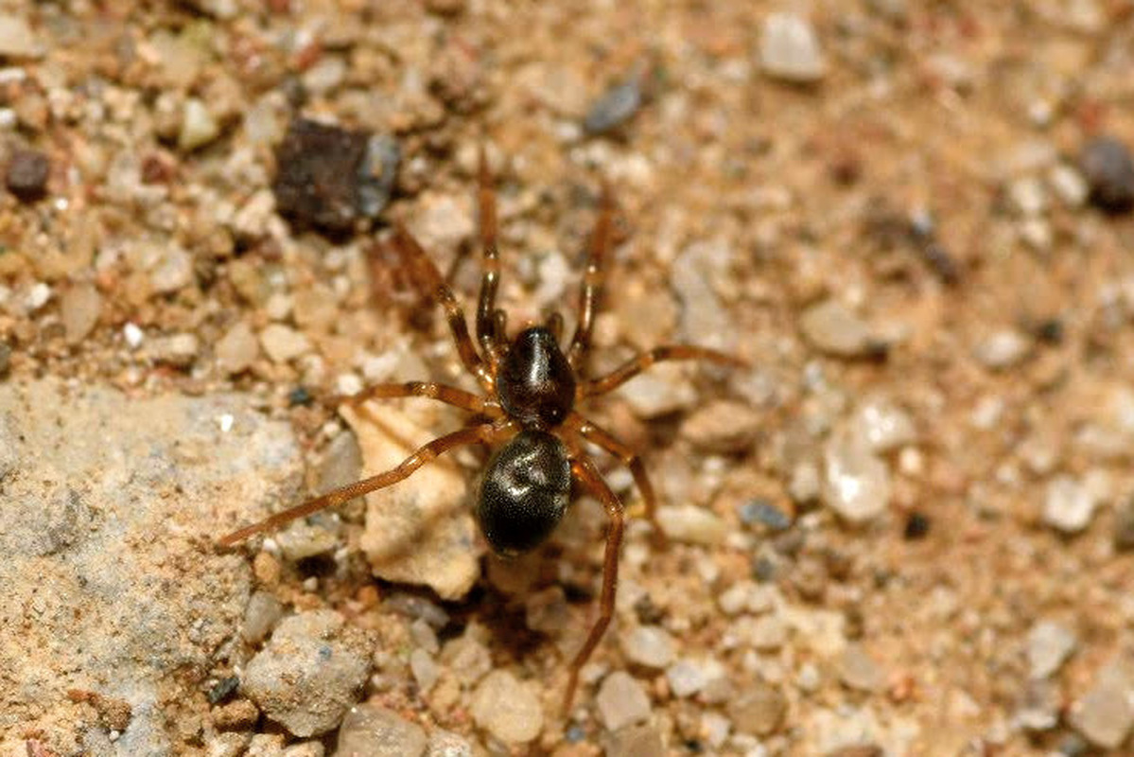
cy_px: 378
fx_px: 4962
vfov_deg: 8.7
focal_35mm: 158
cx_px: 567
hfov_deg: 13.0
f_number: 22
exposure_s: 1/60
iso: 100
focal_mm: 105
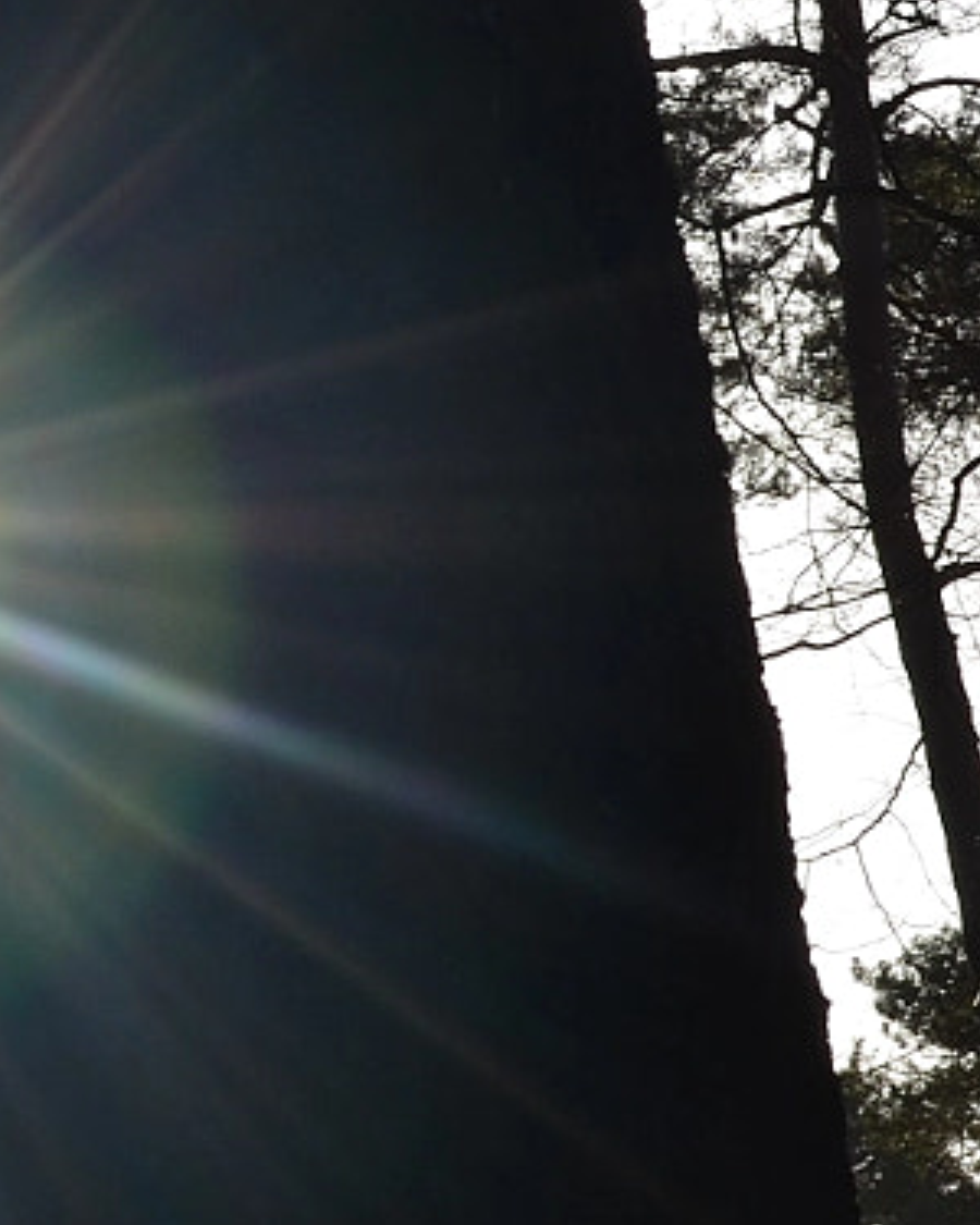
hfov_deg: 7.3
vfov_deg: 9.2
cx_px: -216
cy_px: 622
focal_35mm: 210
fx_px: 7614
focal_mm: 35
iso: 100
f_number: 11
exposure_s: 1/160
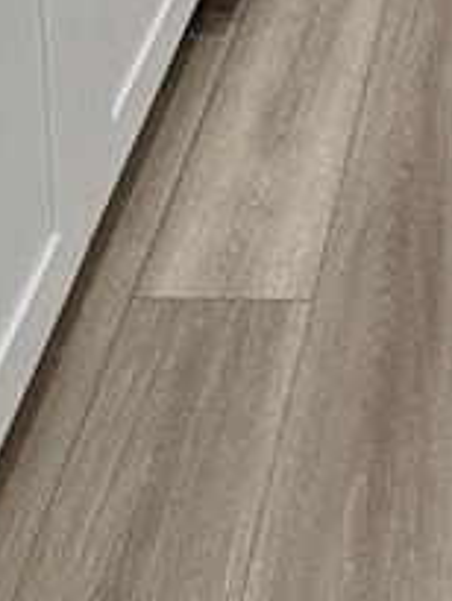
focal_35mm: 82
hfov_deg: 17.0
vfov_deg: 15.9
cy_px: -733
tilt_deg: -6.2
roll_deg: +0.0
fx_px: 1426
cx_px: 584
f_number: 2.2
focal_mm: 2.22
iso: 125
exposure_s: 1/120
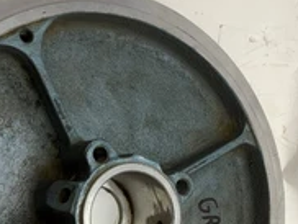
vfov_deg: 24.9
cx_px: 82
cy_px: 204
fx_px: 491
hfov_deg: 33.2
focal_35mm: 57
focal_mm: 4.25
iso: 25
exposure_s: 1/128
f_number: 1.8
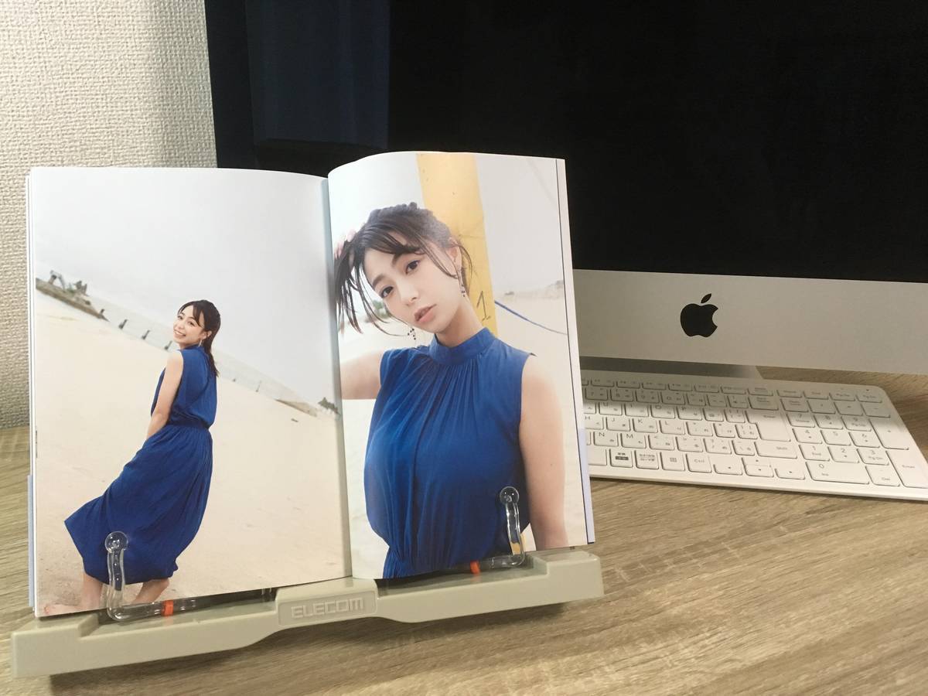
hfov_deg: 61.7
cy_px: 348
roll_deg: -0.5
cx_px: 464
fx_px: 777
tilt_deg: -23.4
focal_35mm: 29
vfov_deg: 48.2
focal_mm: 4.15
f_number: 2.2
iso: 160
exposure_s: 1/30
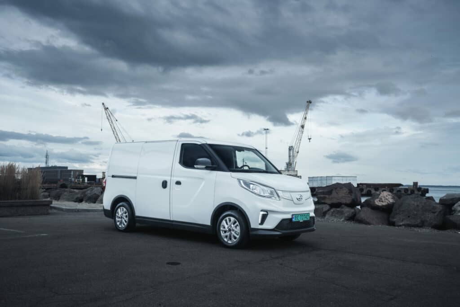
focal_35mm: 35
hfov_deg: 54.4
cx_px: 230
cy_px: 154
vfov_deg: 37.9
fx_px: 447
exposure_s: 1/250
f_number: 6.3
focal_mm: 35
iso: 400
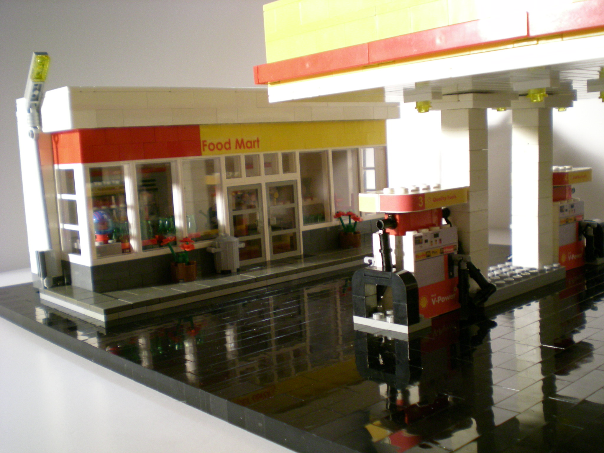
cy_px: 226
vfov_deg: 37.7
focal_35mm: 38
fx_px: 663
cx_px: 302
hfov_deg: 49.0
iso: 200
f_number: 3.1
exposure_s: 1/39.1
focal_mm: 6.3
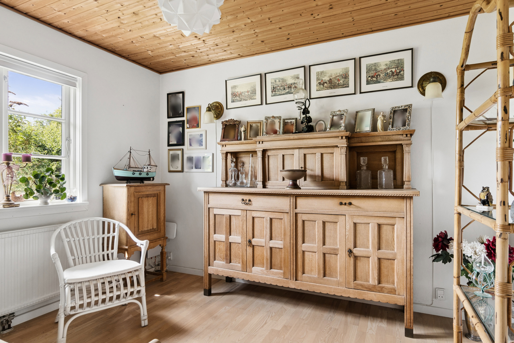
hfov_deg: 85.4
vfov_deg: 63.2
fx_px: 278
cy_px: 172
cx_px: 257
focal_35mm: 20
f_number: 8
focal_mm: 13
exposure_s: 1/20
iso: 200
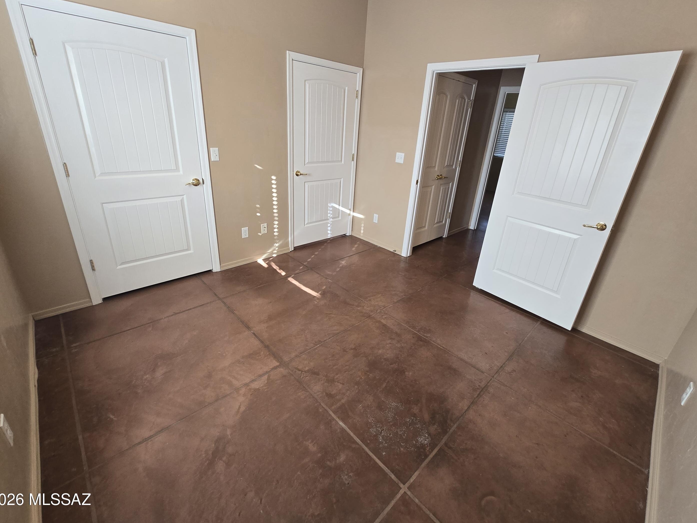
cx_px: 351
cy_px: 244
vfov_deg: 85.5
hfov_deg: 102.1
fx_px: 282
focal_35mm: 14
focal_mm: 2.2
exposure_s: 1/60
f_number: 2.2
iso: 125
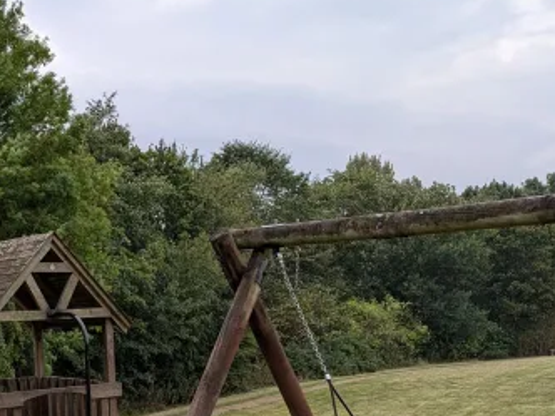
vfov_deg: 27.1
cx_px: 65
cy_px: 373
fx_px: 834
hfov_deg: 34.9
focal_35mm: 52
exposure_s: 1/83.2
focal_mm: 6.9
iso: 22
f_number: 1.68
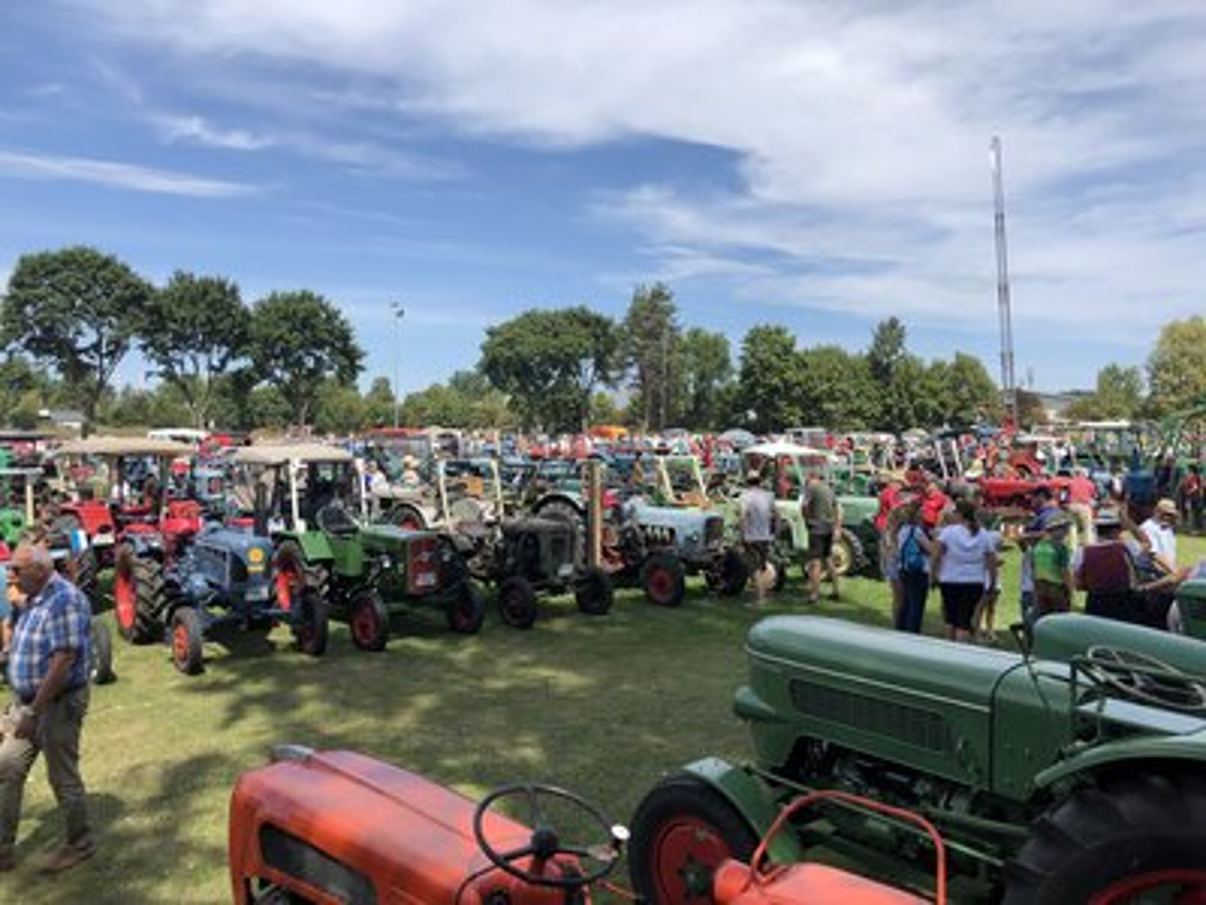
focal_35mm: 28
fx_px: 976
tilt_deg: -0.5
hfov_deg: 63.4
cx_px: 603
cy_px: 452
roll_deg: +0.3
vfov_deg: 49.7
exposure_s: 1/1715
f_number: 1.8
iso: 20
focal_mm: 3.99
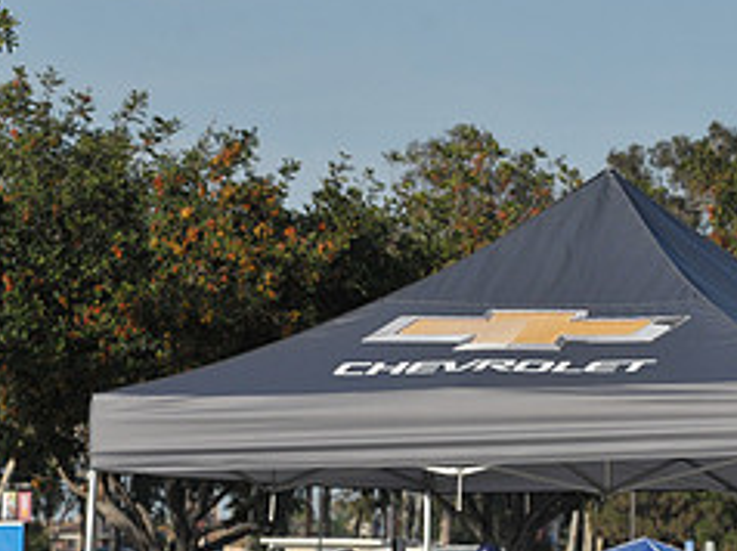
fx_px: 5083
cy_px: 381
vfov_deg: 6.2
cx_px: 557
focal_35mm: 239
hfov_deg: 8.3
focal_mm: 102
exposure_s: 1/8000
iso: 1000
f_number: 5.6
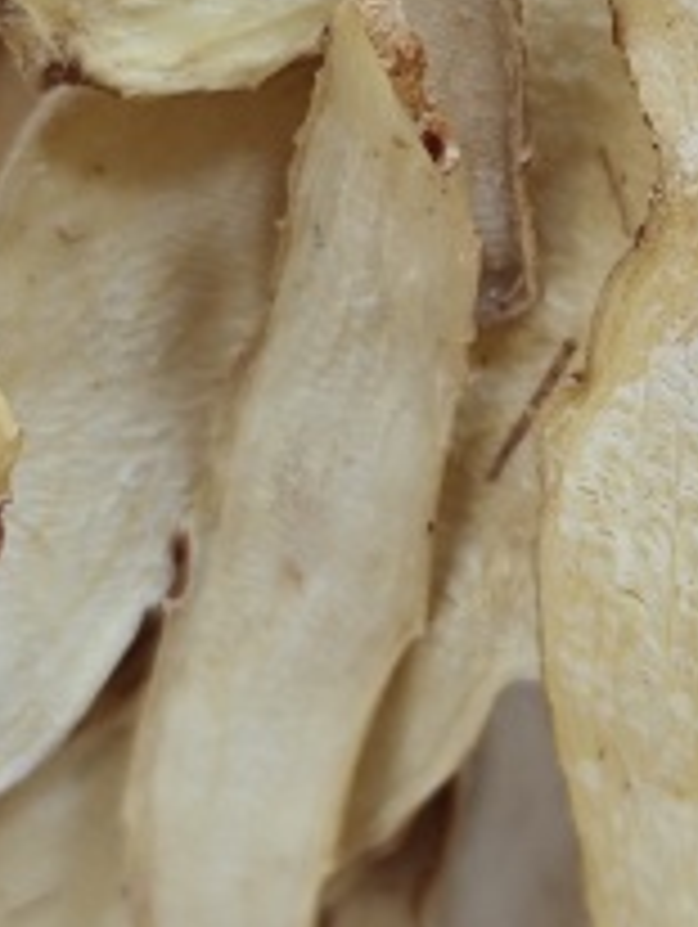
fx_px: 3193
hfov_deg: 12.3
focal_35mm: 119
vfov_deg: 16.2
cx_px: 698
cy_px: 34
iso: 320
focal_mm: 8.72
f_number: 2
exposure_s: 1/100
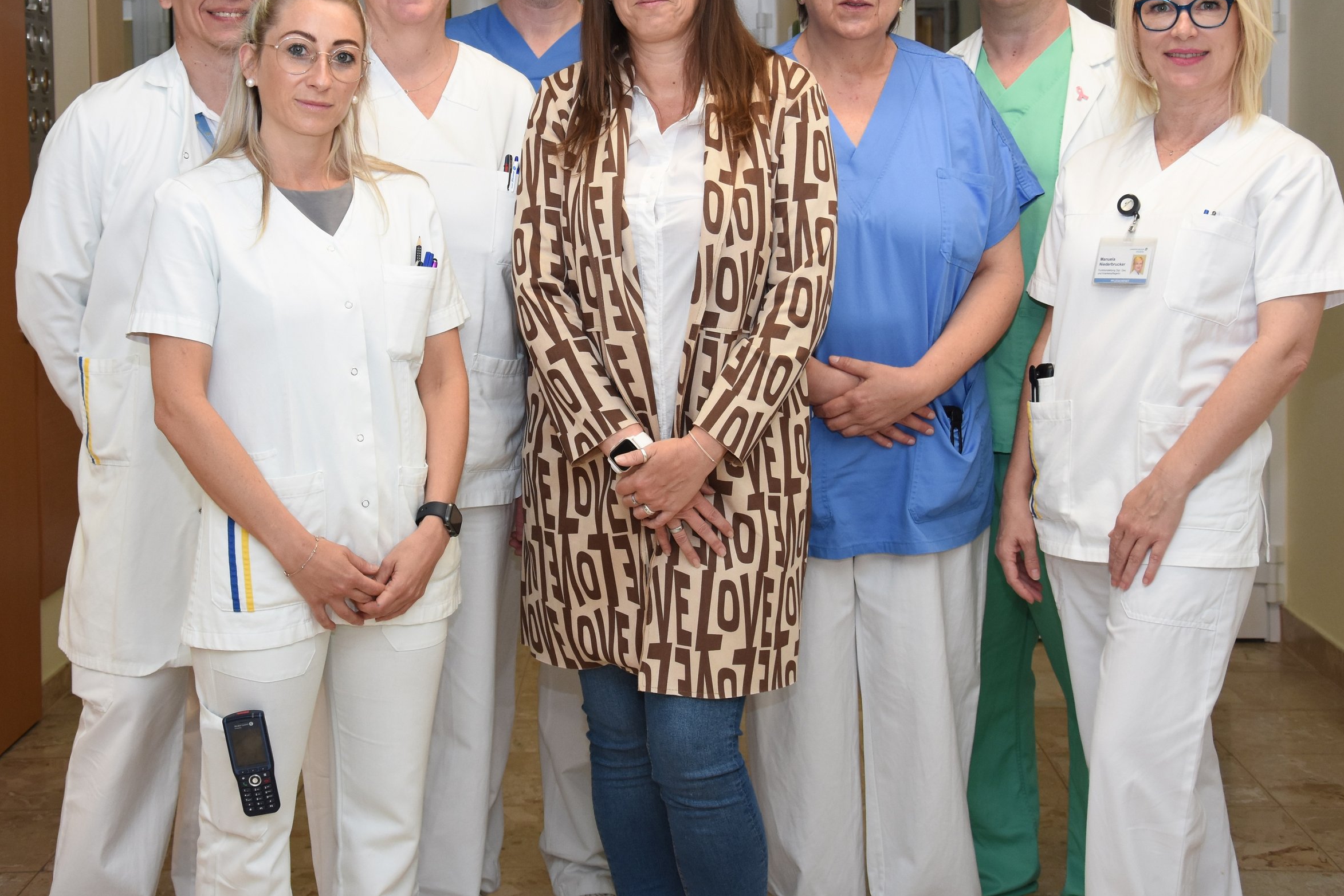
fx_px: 2165
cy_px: 300
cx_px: 598
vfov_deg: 23.3
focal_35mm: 58
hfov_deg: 34.5
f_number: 5
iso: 640
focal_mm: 28
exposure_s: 1/100
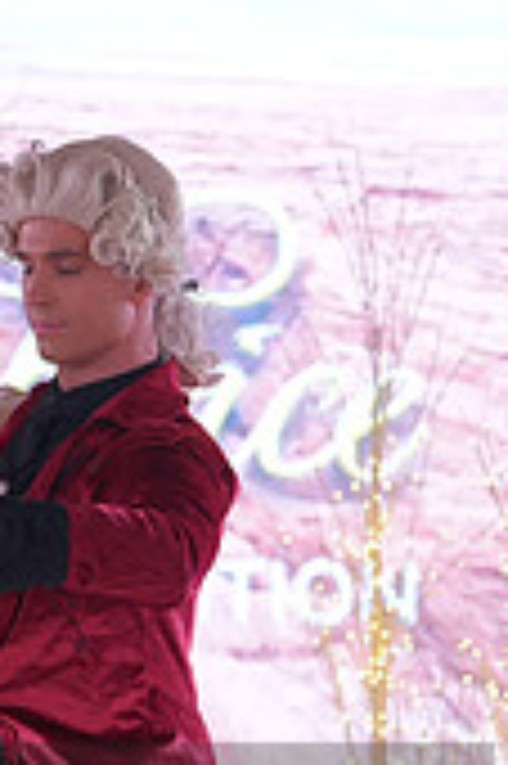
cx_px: 4
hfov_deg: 4.4
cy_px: 862
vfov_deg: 6.5
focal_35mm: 314
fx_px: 6659
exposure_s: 1/400
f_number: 4
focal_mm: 92
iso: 2000
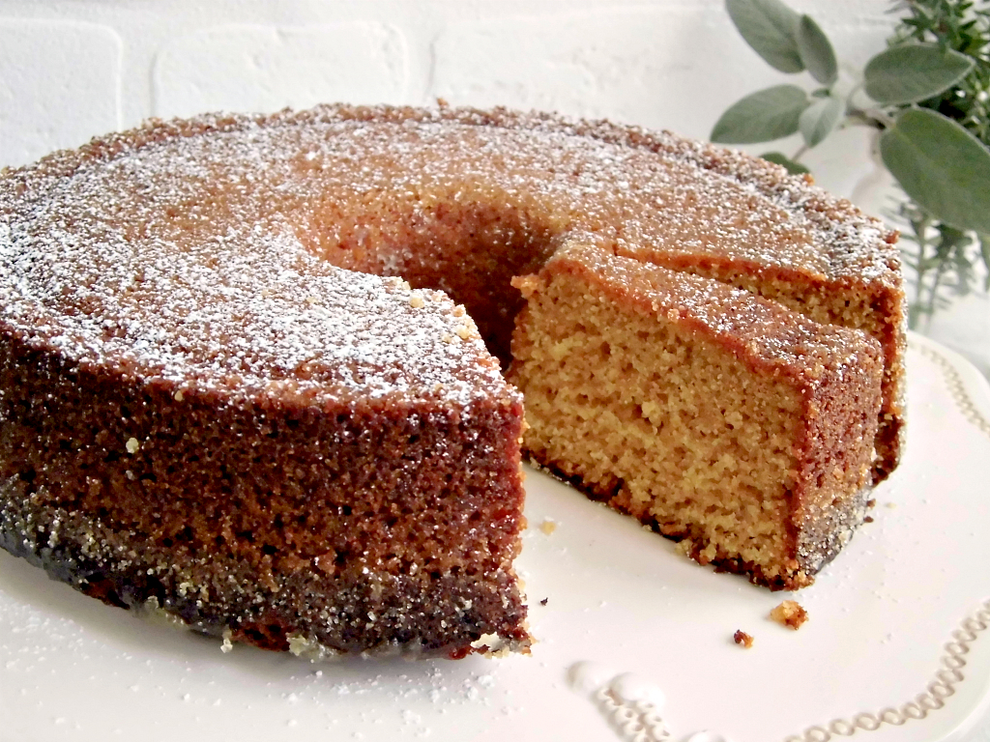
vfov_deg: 30.9
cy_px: 371
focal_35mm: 47
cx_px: 495
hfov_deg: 40.4
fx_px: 1344
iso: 400
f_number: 3.4
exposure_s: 1/20
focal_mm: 8.3
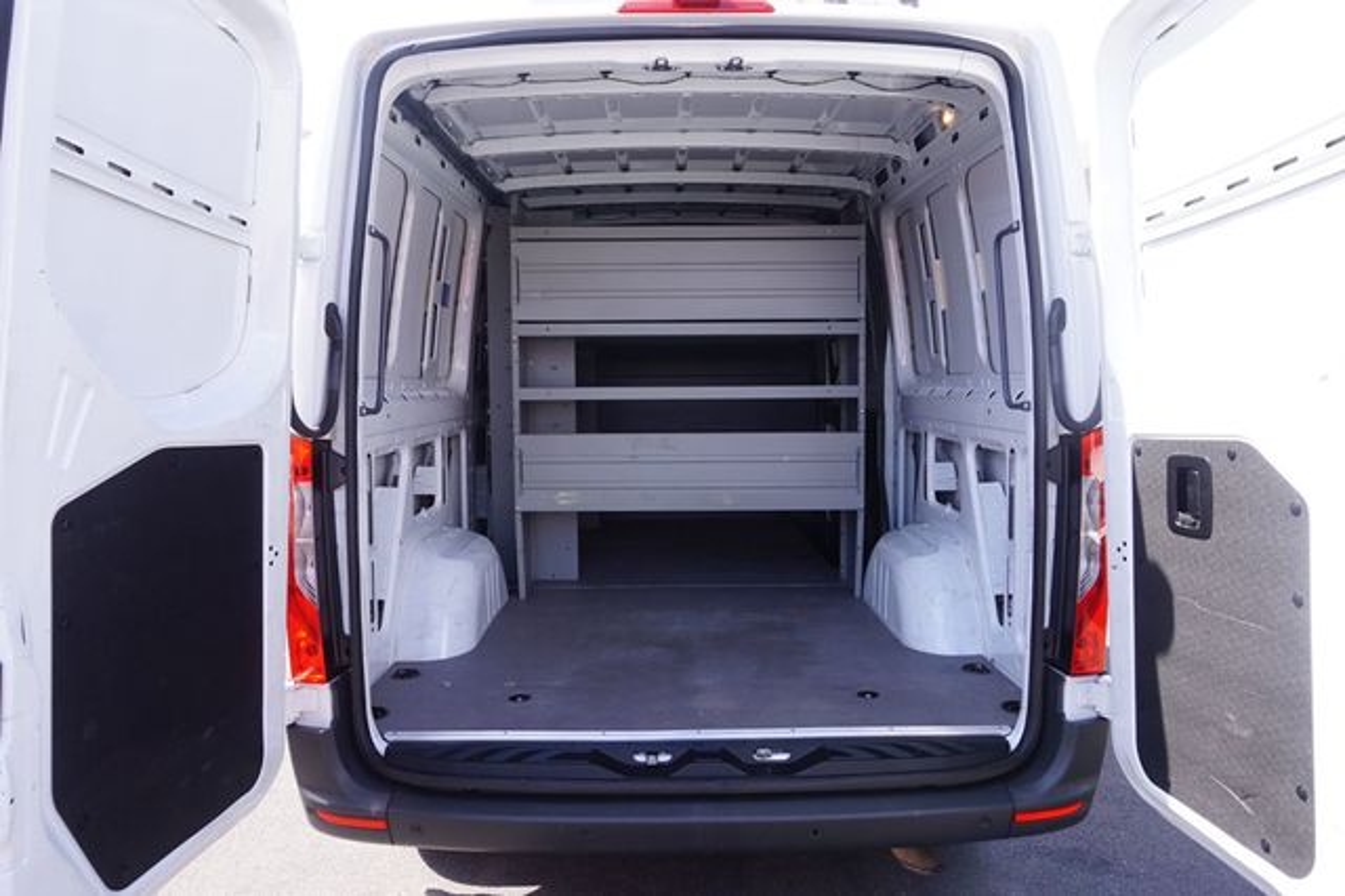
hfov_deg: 73.8
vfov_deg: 53.1
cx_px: 672
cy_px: 448
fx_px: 896
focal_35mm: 24
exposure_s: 1/60
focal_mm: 16
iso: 100
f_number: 6.3
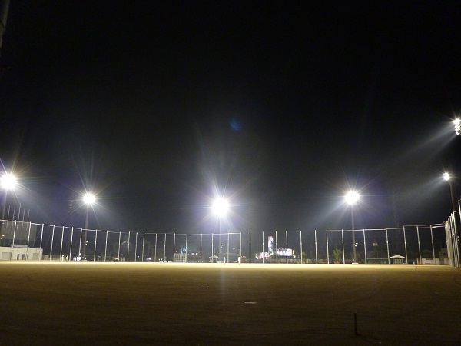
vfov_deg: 49.7
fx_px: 373
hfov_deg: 63.4
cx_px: 230
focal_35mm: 28
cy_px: 173
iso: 400
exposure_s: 1/4
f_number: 3.3
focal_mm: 4.9
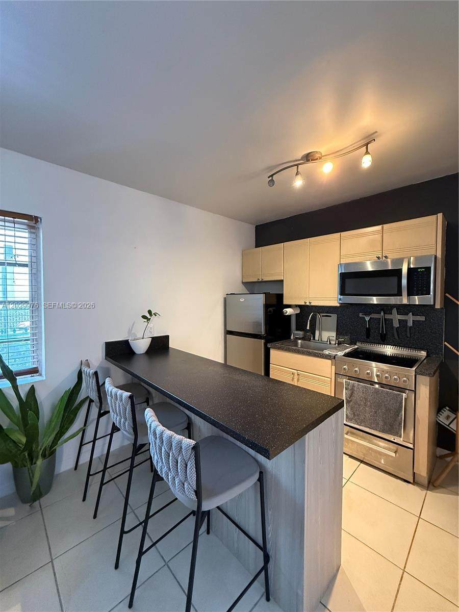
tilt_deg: -1.2
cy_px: 306
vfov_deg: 102.1
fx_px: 248
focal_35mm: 14
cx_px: 230
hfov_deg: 85.7
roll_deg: -1.4
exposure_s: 1/60
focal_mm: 2.22
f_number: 2.2
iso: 800
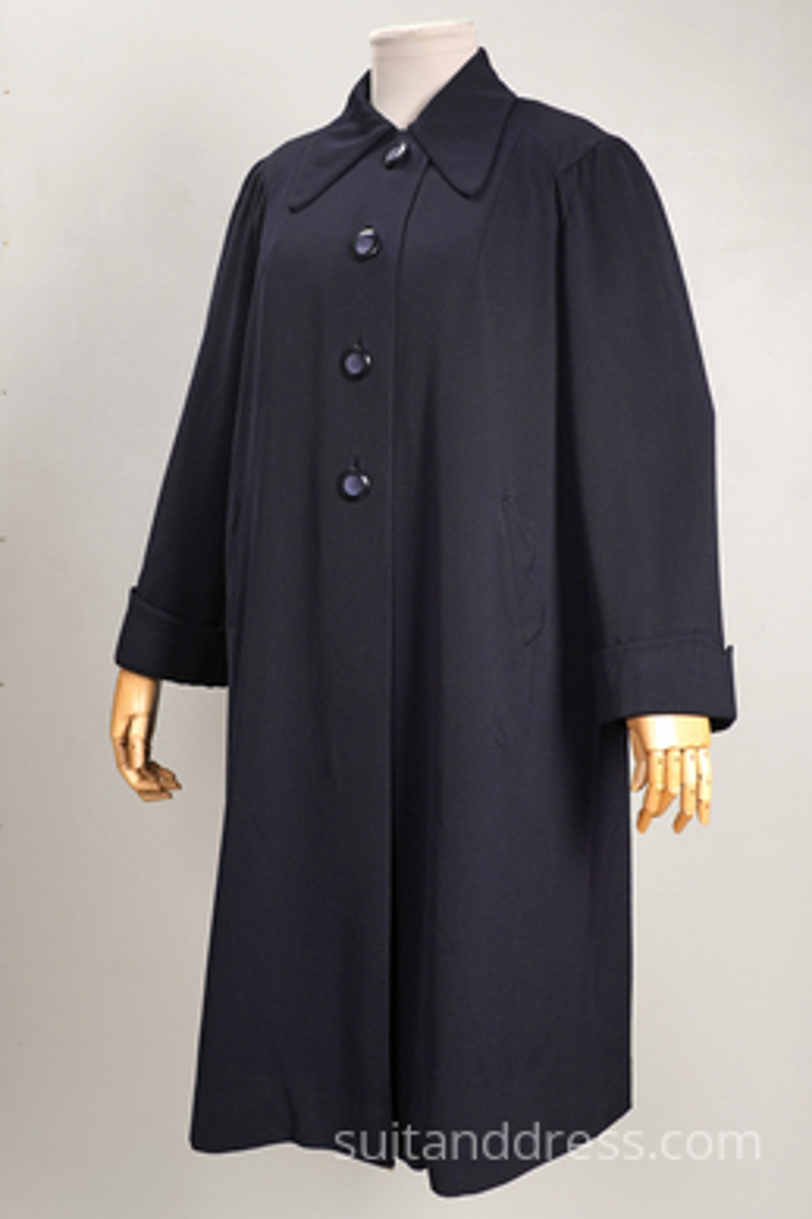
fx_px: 1625
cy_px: 610
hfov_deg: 28.1
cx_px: 406
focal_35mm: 48
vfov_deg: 41.1
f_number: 7.1
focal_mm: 32
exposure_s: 1/25
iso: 320
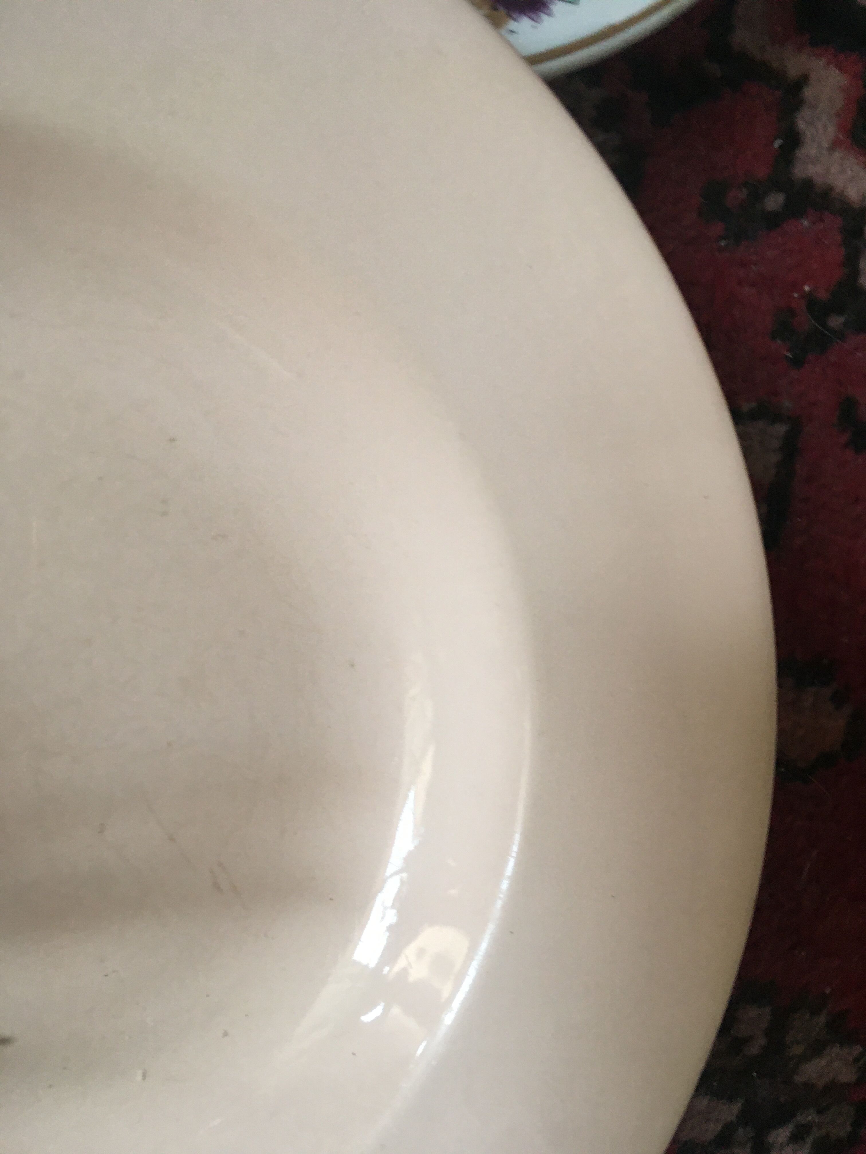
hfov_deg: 48.2
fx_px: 967
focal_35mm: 29
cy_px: 577
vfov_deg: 61.7
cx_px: 433
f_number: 2.2
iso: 125
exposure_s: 1/33
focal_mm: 4.15
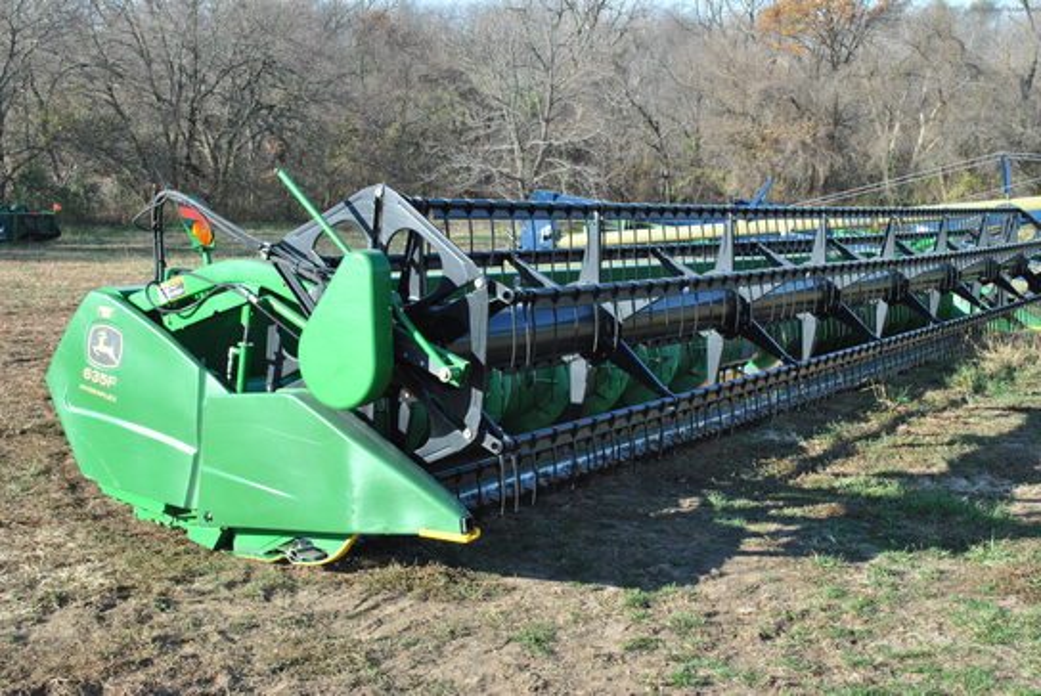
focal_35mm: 45
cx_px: 520
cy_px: 348
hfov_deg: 43.6
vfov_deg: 29.9
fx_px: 1303
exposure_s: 1/640
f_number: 8
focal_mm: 30
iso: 800
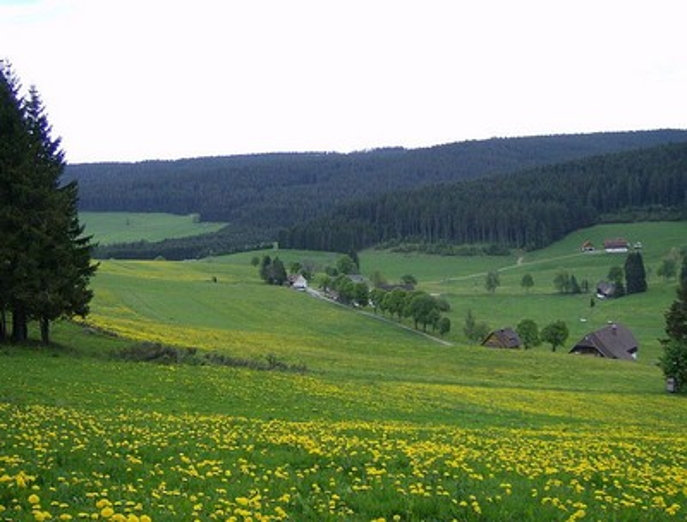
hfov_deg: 41.1
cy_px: 261
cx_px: 344
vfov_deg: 31.8
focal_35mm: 46
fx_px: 917
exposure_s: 1/407
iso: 100
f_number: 3.1
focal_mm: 7.7
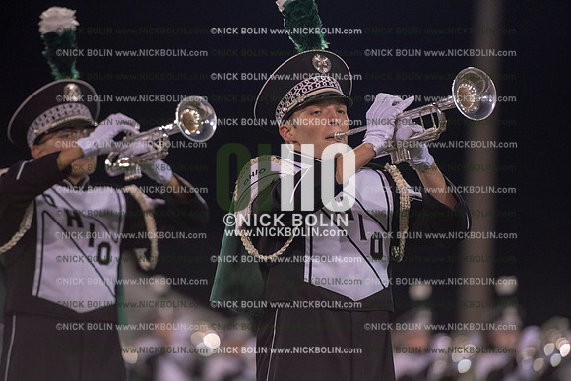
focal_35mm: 200
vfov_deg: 6.9
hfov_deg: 10.3
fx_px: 3173
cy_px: 190
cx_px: 286
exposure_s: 1/1250
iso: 5000
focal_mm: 200
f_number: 3.2
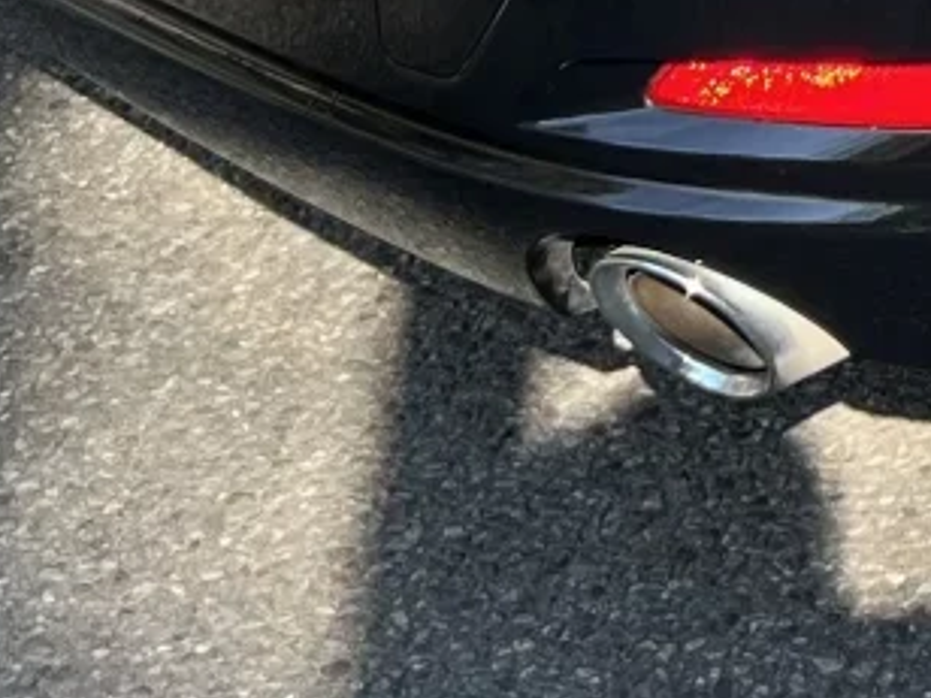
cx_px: 1599
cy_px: -1079
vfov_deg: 8.3
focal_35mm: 162
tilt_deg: -13.8
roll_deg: +1.3
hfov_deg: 11.4
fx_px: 4357
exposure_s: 1/407
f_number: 1.5
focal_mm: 5.7
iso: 50
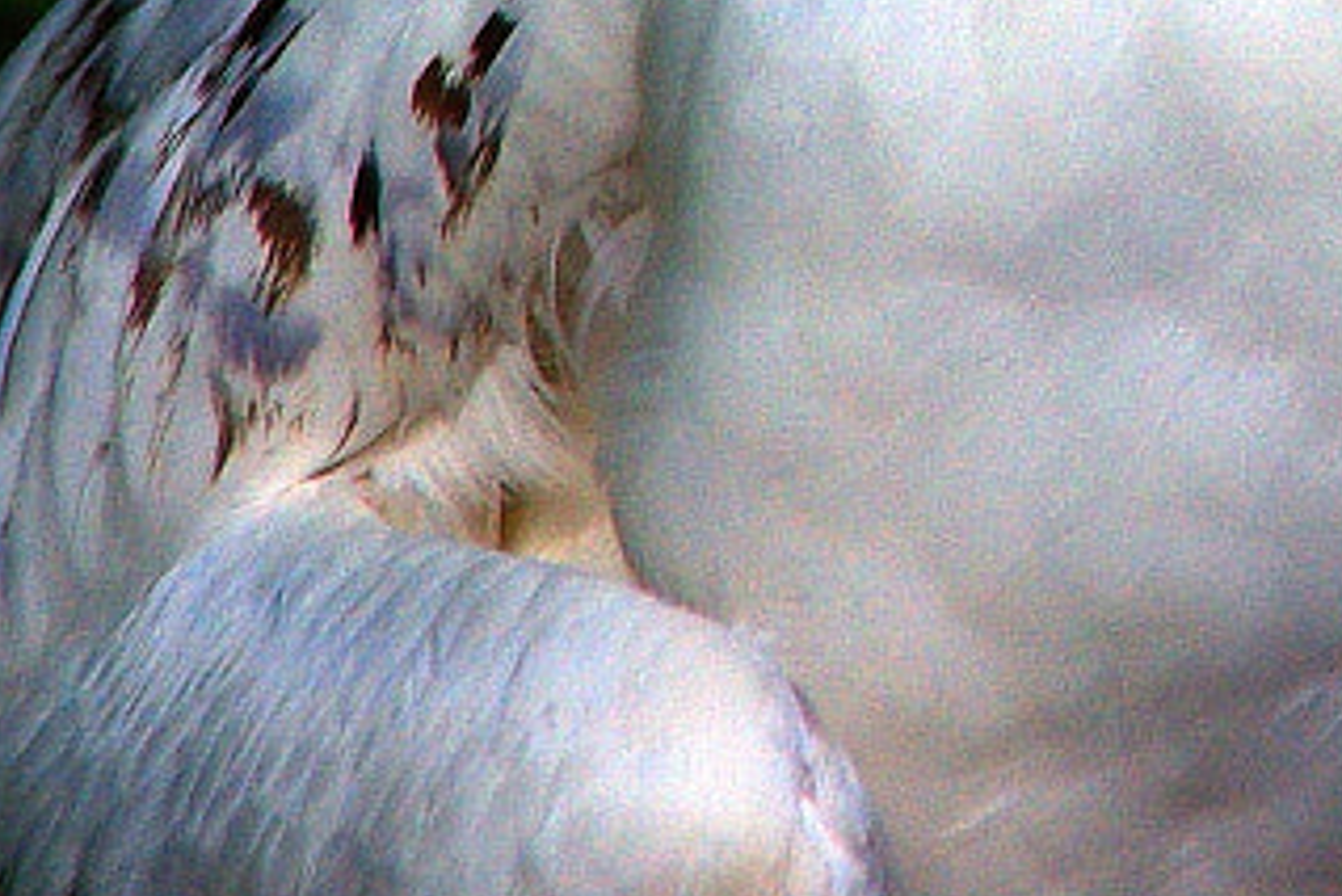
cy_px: -965
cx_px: 1603
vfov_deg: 1.2
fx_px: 43540
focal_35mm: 1168
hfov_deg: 1.8
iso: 400
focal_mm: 155
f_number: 5.6
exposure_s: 1/90
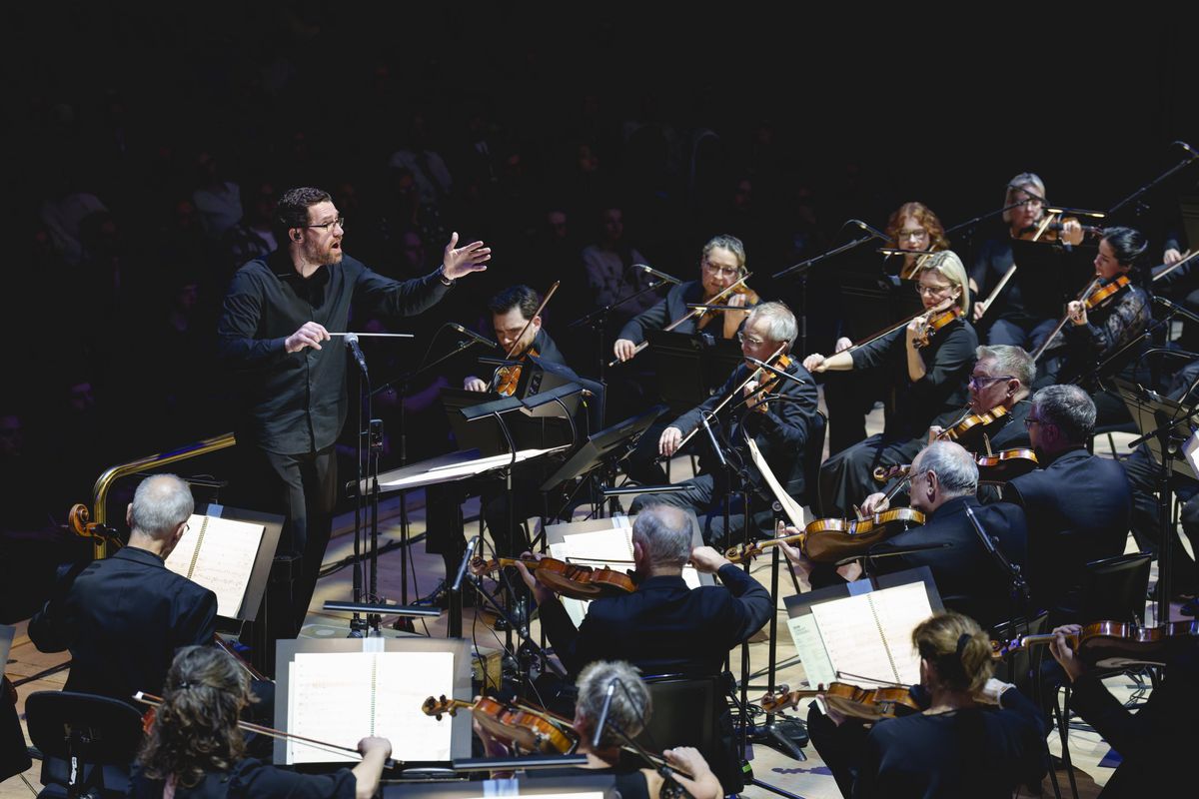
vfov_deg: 12.8
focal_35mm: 107
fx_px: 3563
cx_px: 600
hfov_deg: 19.1
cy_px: 400
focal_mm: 107
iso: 5000
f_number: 3.2
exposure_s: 1/250
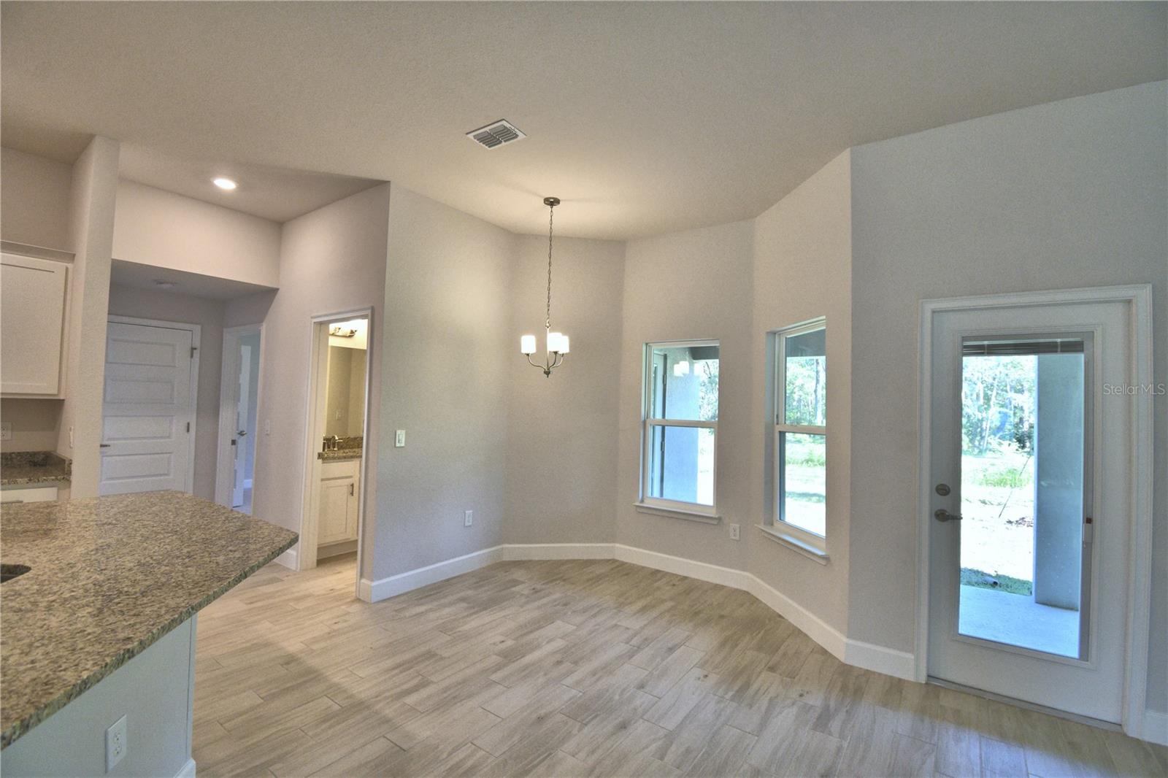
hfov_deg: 100.4
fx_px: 487
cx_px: 584
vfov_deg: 77.3
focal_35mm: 15
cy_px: 389
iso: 400
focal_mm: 10
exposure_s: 1/125
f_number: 4.5
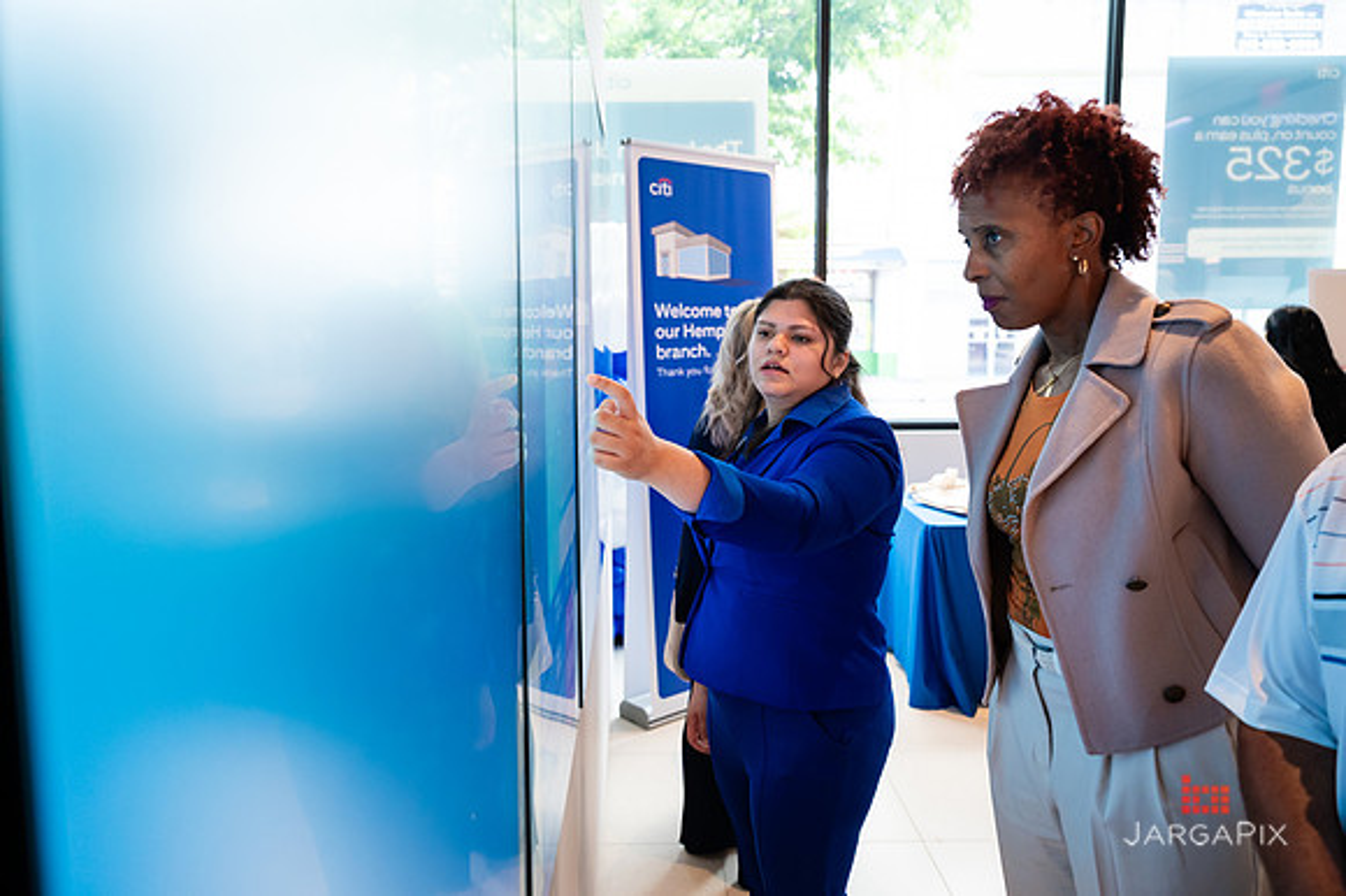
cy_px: 429
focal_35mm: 26
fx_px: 958
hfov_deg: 70.2
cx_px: 645
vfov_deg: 50.1
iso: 1600
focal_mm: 24
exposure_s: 1/320
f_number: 3.2
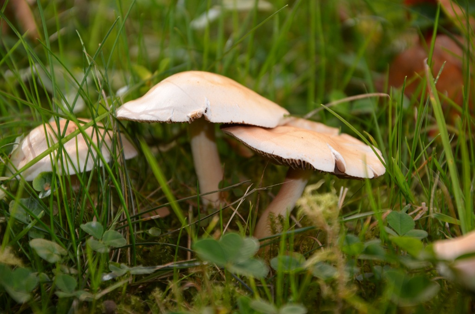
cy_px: 157
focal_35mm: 158
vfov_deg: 8.7
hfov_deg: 13.1
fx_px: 2074
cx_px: 238
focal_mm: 105
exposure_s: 1/80
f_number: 5.6
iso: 100
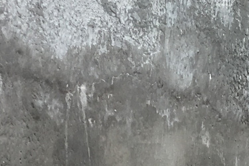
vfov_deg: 7.8
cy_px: 432
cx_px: 483
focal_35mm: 161
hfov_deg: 11.6
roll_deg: -2.1
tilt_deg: -8.0
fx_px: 1113
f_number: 2.2
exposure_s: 1/262
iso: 25
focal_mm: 4.15
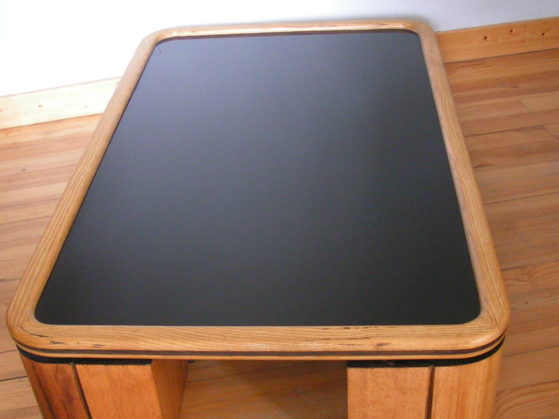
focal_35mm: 48
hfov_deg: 39.7
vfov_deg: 30.2
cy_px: 244
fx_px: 775
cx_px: 268
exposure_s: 1/25
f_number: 2.8
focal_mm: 5.8
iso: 200
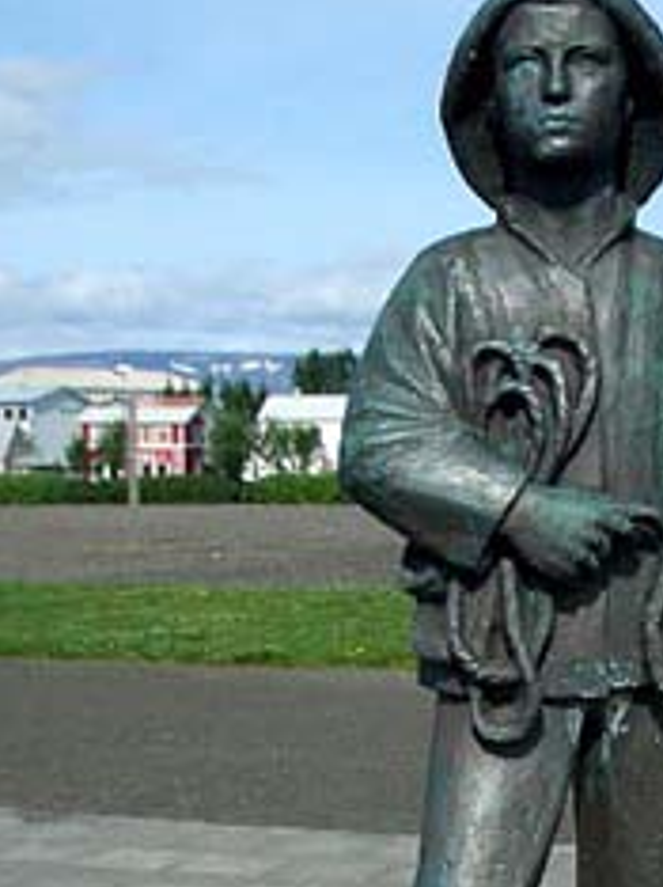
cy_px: 716
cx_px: 542
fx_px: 2021
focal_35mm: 79
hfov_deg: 18.4
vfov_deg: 24.3
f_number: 4.6
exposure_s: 1/500
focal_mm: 6.8
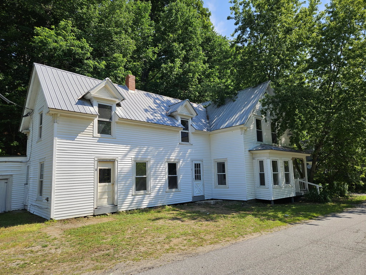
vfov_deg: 58.9
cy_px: 138
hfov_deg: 73.9
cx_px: 183
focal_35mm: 23
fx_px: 243
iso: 25
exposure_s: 1/1659
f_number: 1.8
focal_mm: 5.4
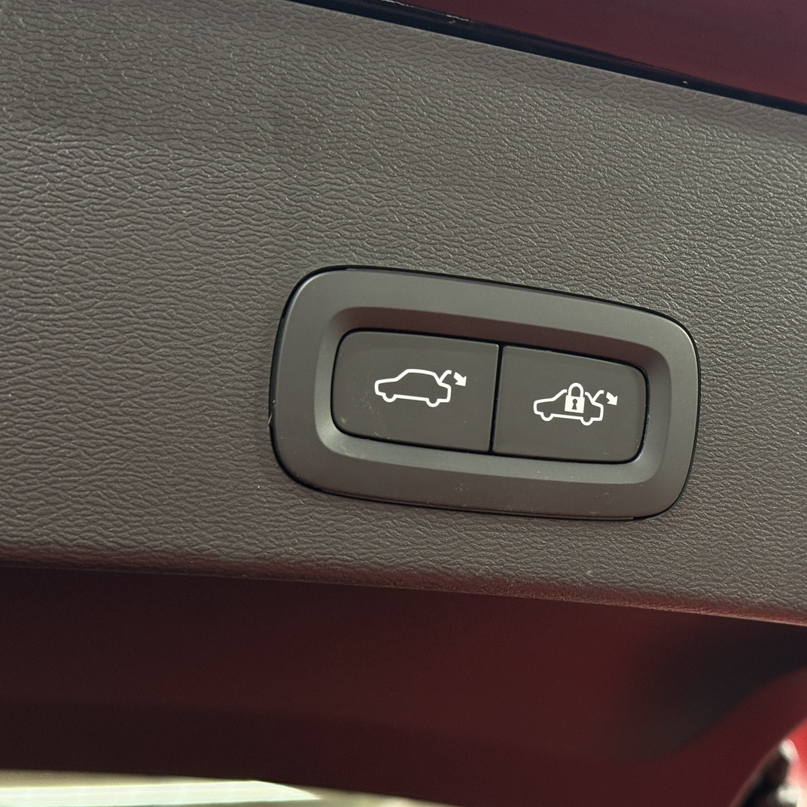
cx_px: 535
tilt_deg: +22.6
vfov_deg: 30.0
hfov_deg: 29.8
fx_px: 1503
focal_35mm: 57
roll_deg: +5.5
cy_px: 401
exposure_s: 1/60
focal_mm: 6.76
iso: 250
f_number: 1.78
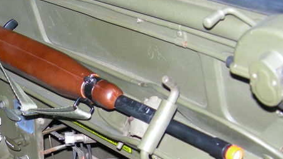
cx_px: 34
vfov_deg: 13.7
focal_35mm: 87
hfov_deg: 23.9
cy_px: 159
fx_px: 653
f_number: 2.8
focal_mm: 7.8
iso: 162
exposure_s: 1/60.1
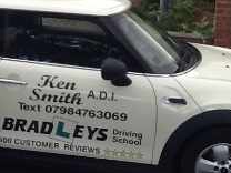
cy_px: 12
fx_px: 707
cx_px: 46
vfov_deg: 13.8
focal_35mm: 106
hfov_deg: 18.4
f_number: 2.4
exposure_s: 1/326
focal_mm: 2.03
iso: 40
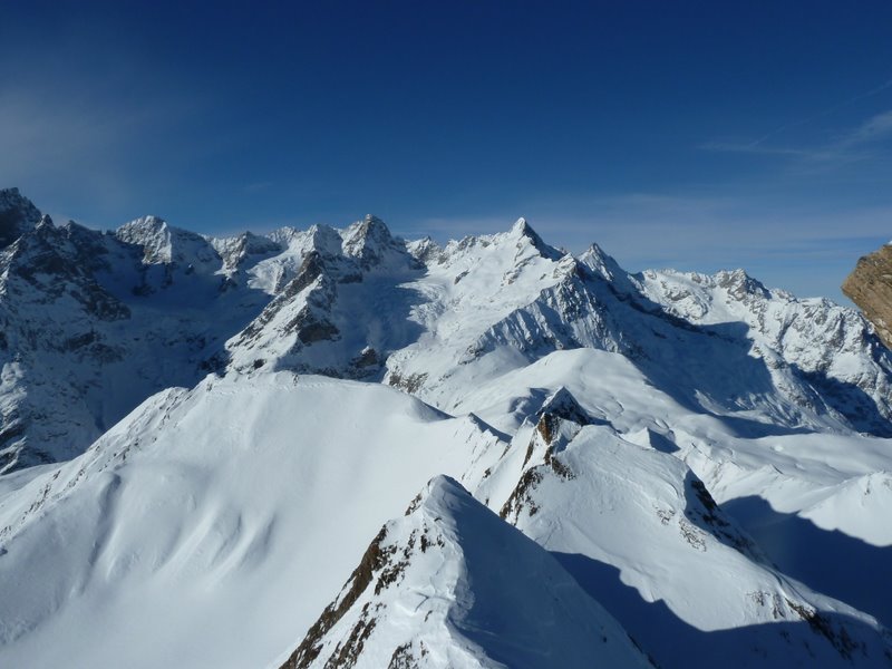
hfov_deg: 69.4
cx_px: 446
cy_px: 334
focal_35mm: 25
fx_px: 644
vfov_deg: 54.9
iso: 80
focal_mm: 4.1
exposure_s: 1/1000
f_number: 5.6
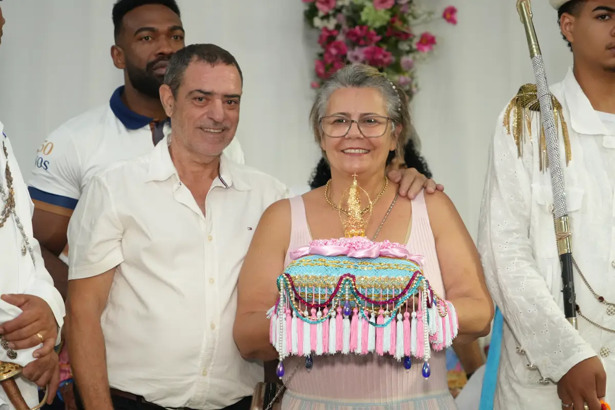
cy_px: 205
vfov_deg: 15.7
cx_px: 308
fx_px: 1486
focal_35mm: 87
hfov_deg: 23.4
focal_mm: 87
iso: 5000
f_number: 5.6
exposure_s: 1/200
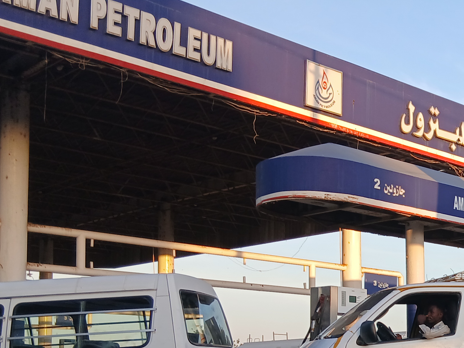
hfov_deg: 27.0
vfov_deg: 22.0
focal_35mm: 65
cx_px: 526
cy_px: 324
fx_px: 871
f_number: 1.8
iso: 20
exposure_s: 1/104
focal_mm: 3.98
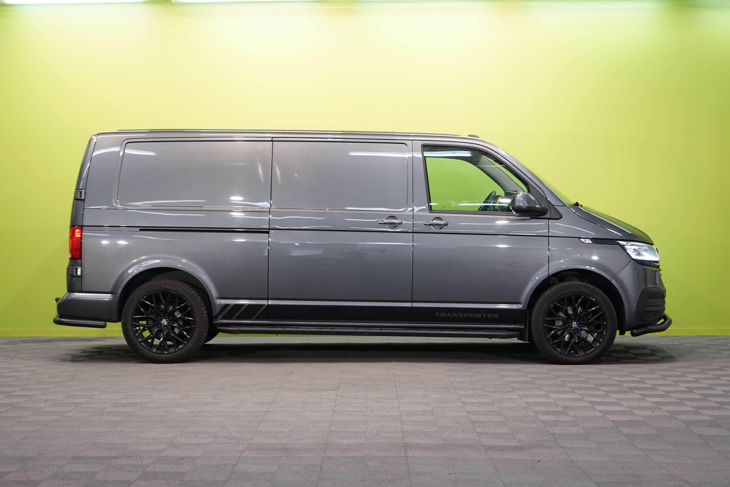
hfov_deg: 32.4
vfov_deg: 21.9
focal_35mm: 62
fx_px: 1257
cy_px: 244
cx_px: 365
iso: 500
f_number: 5.6
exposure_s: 1/30
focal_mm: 62
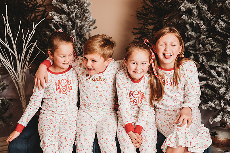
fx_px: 332
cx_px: 115
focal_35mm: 52
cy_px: 76
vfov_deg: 26.0
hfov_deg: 38.2
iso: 100
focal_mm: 52
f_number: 4
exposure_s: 1/160
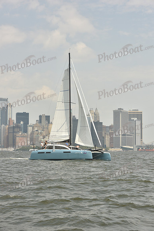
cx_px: 77
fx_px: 449
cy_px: 116
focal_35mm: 70
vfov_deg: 28.8
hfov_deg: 19.5
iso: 250
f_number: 9
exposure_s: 1/800
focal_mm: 70
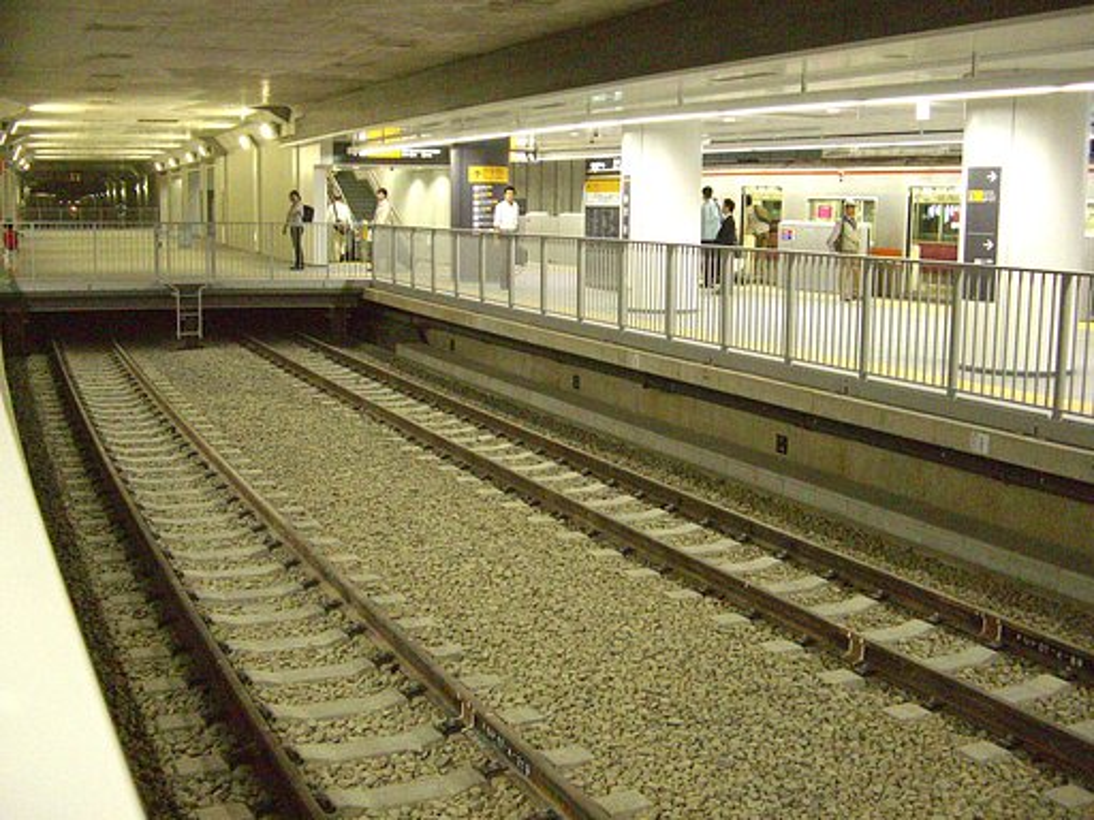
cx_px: 547
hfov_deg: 49.0
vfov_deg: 37.7
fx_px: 1201
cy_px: 410
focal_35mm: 38
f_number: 2.8
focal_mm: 7.9
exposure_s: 1/100
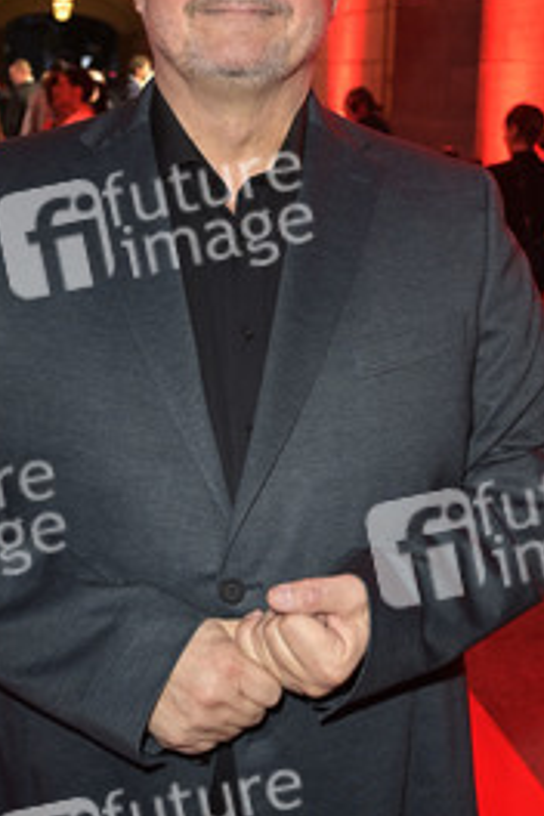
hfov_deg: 25.5
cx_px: 244
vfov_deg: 37.5
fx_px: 1201
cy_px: 380
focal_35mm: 53
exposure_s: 1/60
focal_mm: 35
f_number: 5.6
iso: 1600
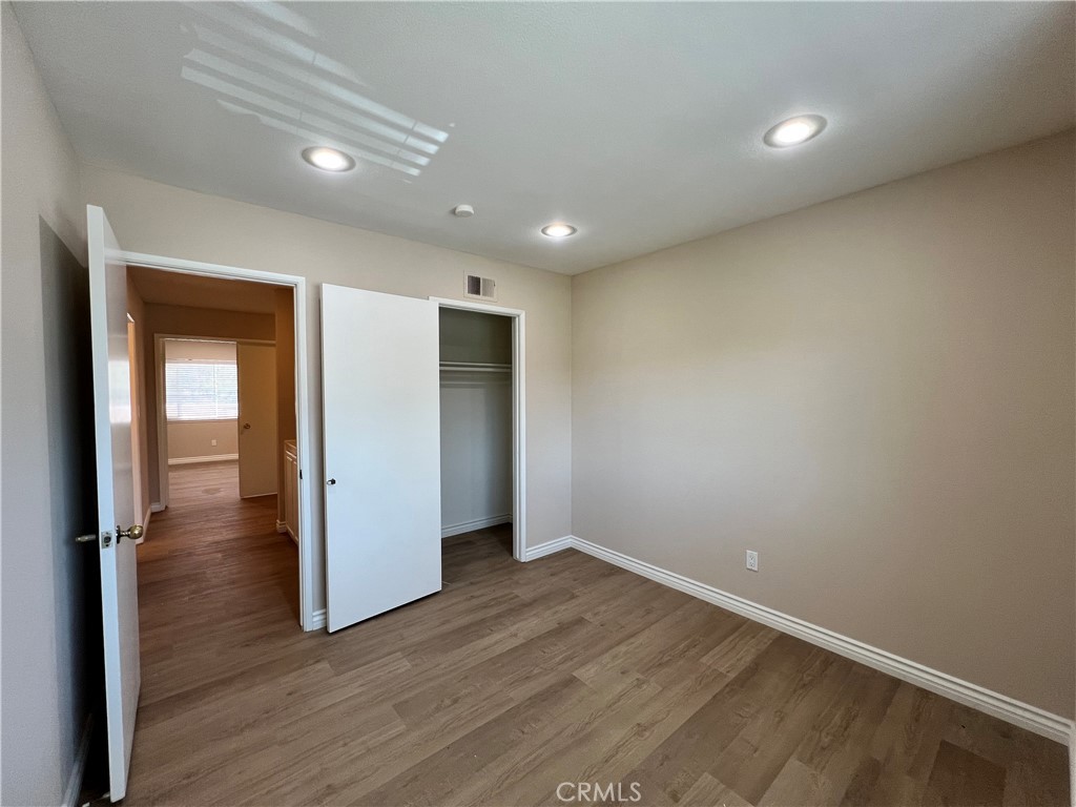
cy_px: 404
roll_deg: +0.0
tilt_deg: -1.7
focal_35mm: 13
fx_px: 404
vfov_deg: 89.9
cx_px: 538
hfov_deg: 106.2
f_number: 1.8
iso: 125
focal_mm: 1.57
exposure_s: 1/120
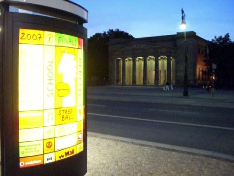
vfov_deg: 37.7
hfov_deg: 49.0
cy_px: 88
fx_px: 257
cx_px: 117
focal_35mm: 38
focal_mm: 6.2
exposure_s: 1/15
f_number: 2.7
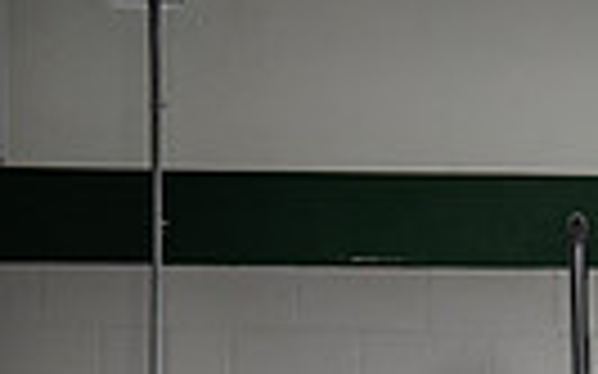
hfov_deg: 18.8
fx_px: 1743
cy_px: 901
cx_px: 638
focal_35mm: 107
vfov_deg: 10.5
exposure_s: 1/250
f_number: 8
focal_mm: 31
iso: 250
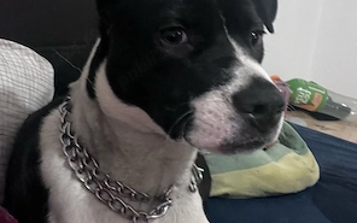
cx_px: 180
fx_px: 418
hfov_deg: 46.2
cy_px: 72
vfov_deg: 29.6
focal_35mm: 43
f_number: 2.2
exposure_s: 1/18
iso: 800
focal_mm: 2.71
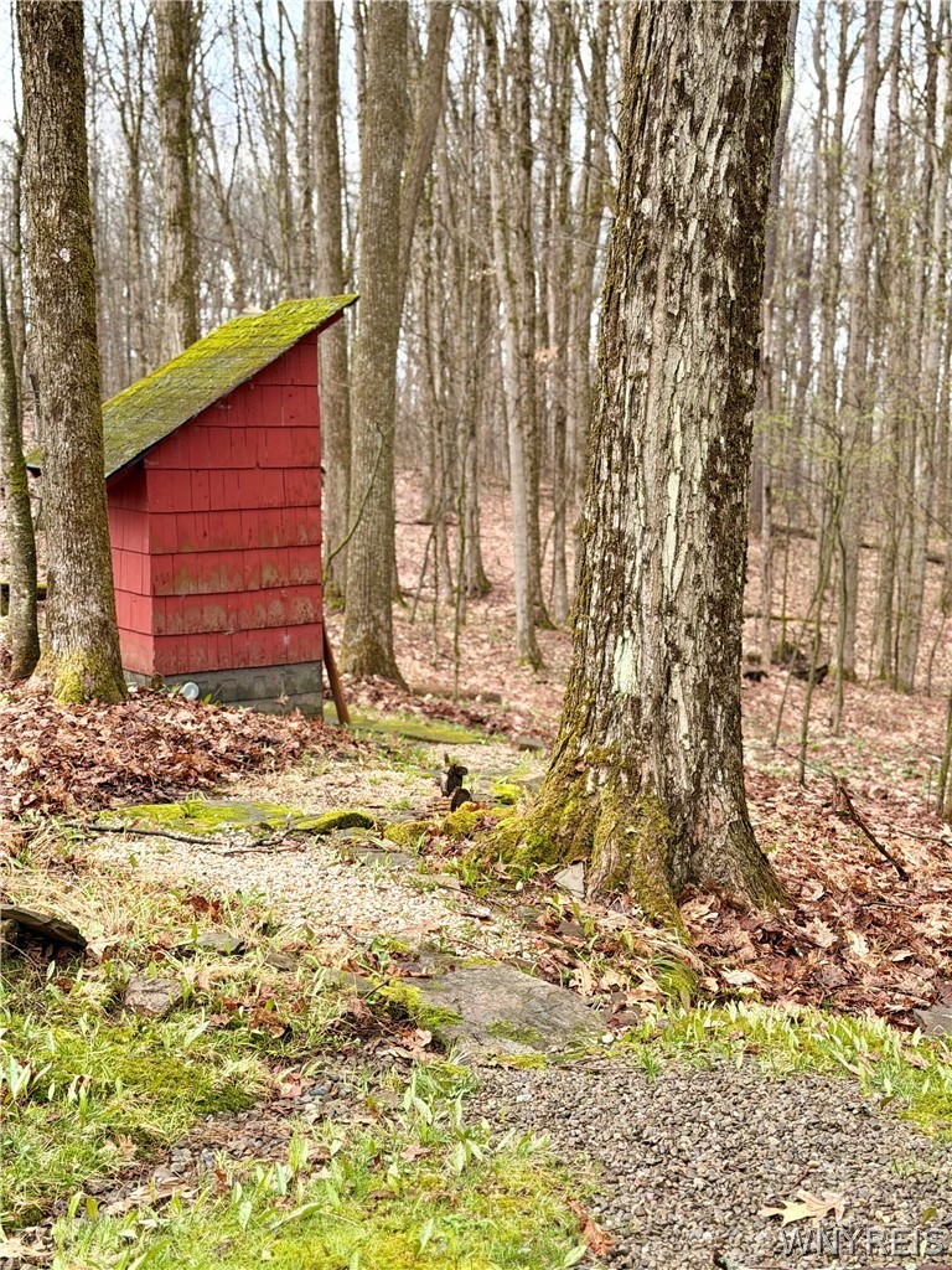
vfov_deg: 39.7
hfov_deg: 30.3
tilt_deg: -6.6
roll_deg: -0.7
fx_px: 1760
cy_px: 635
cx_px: 476
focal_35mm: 48
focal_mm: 6.76
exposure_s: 1/121
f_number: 1.78
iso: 50
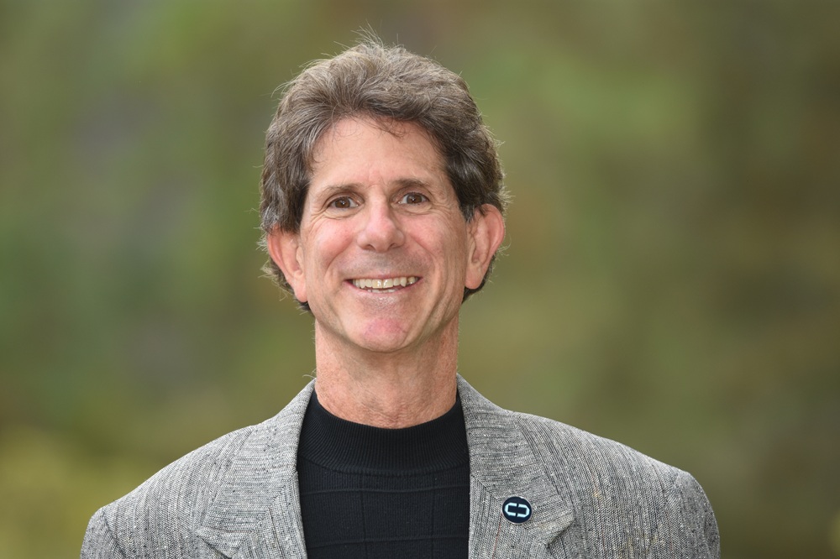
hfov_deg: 6.9
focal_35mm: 300
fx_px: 6997
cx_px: 420
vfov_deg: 4.6
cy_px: 280
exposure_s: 1/200
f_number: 2.8
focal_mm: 200
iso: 200
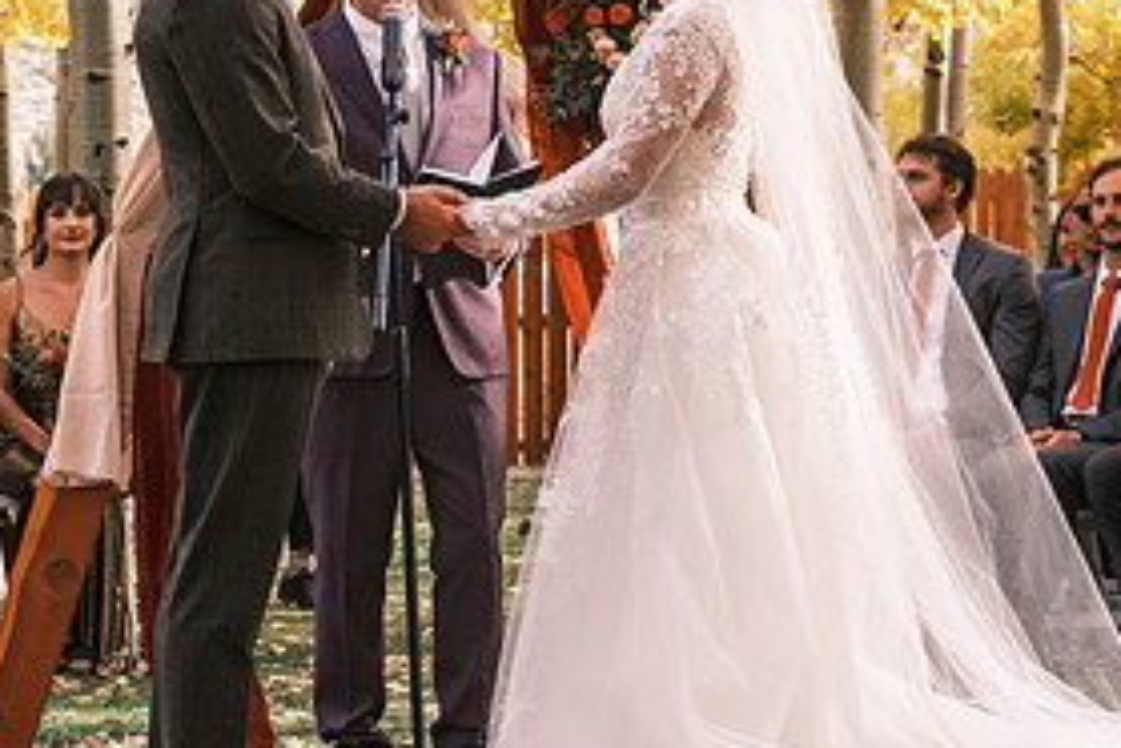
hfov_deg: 13.2
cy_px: 275
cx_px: 422
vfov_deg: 8.8
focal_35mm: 156
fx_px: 4857
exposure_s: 1/500
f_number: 3.6
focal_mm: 50
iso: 400
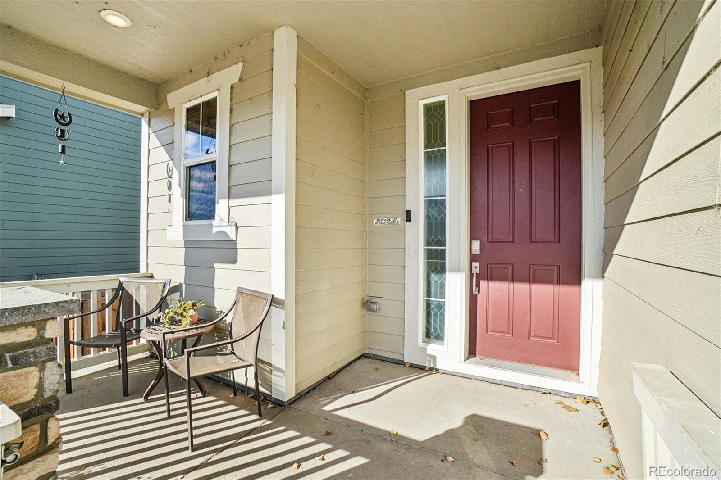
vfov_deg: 77.3
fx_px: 300
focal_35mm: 15
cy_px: 240
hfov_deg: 100.4
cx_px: 360
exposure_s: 1/800
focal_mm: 10
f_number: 8
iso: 400
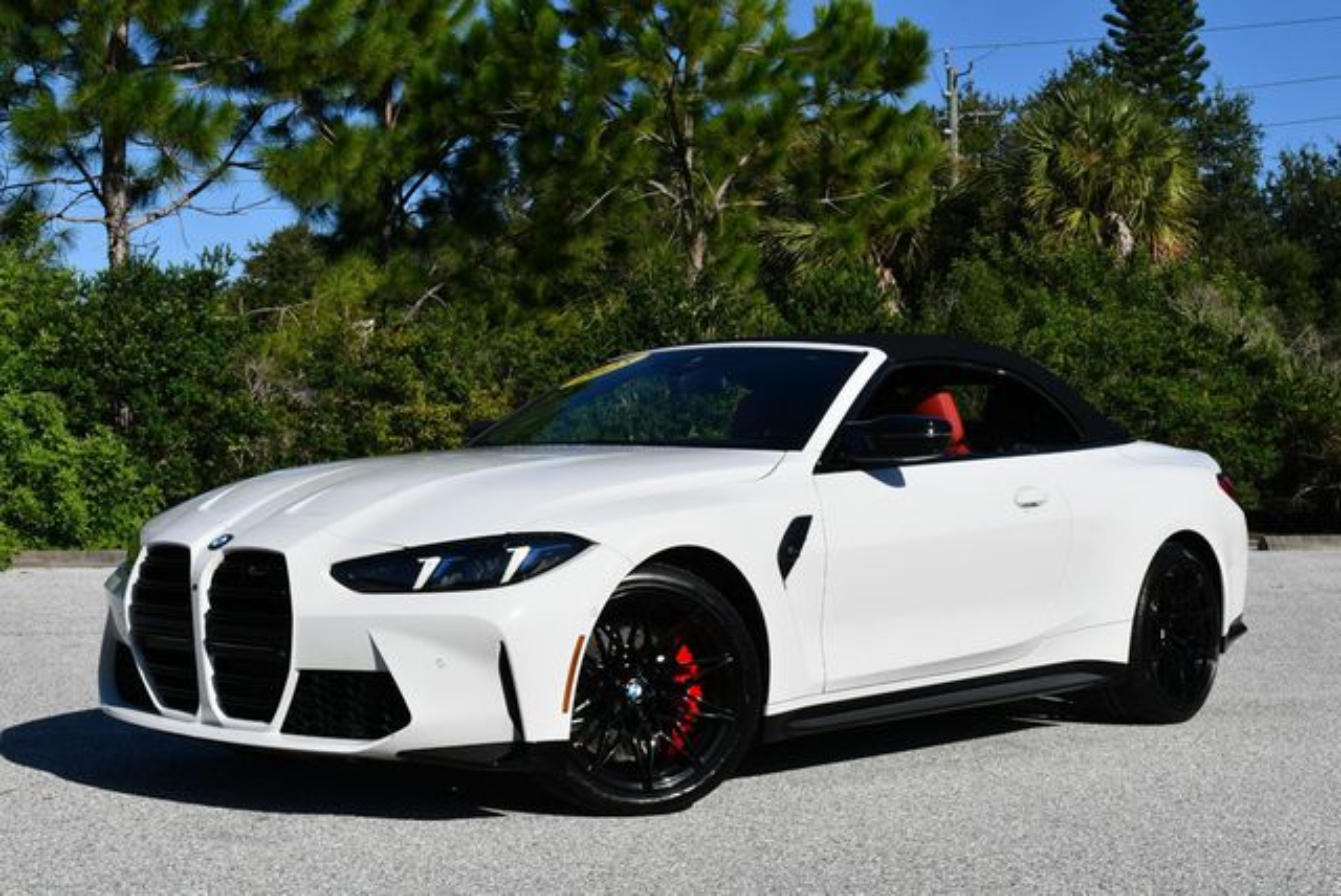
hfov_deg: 38.2
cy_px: 448
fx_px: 1939
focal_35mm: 52
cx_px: 670
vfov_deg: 26.0
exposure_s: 1/320
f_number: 9
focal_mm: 26
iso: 100
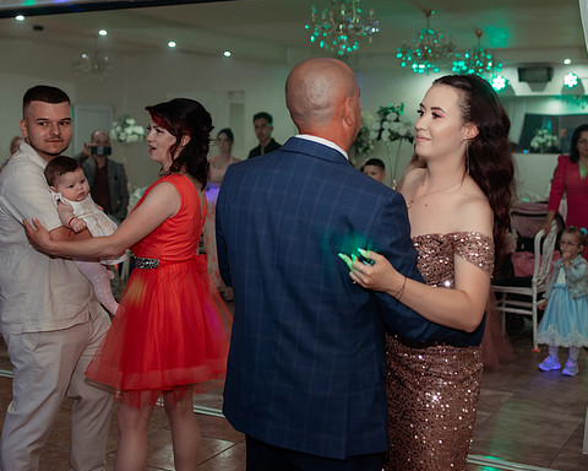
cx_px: 307
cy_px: 178
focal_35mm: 51
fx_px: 888
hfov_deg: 36.6
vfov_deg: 29.6
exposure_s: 1/200
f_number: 2.8
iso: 1000
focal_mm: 35
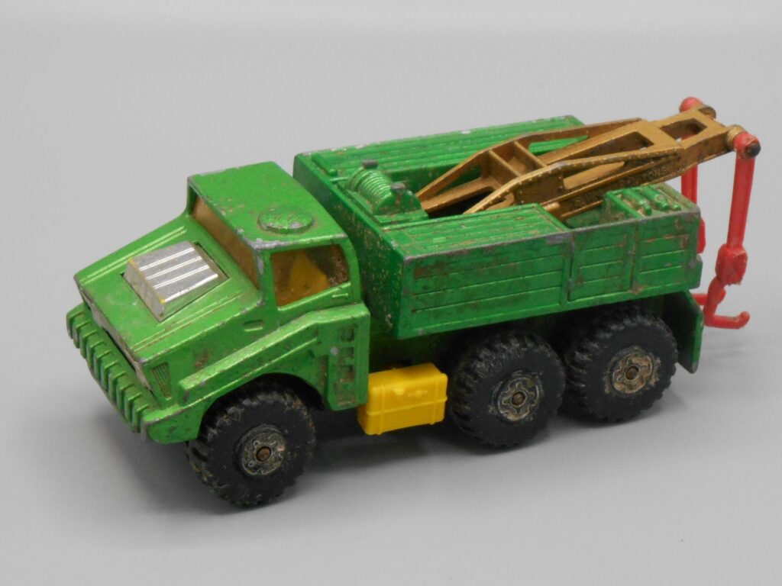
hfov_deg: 27.8
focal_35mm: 70
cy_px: 293
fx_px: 1581
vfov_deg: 21.0
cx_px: 391
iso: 320
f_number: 4.5
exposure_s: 1/250
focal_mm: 12.5
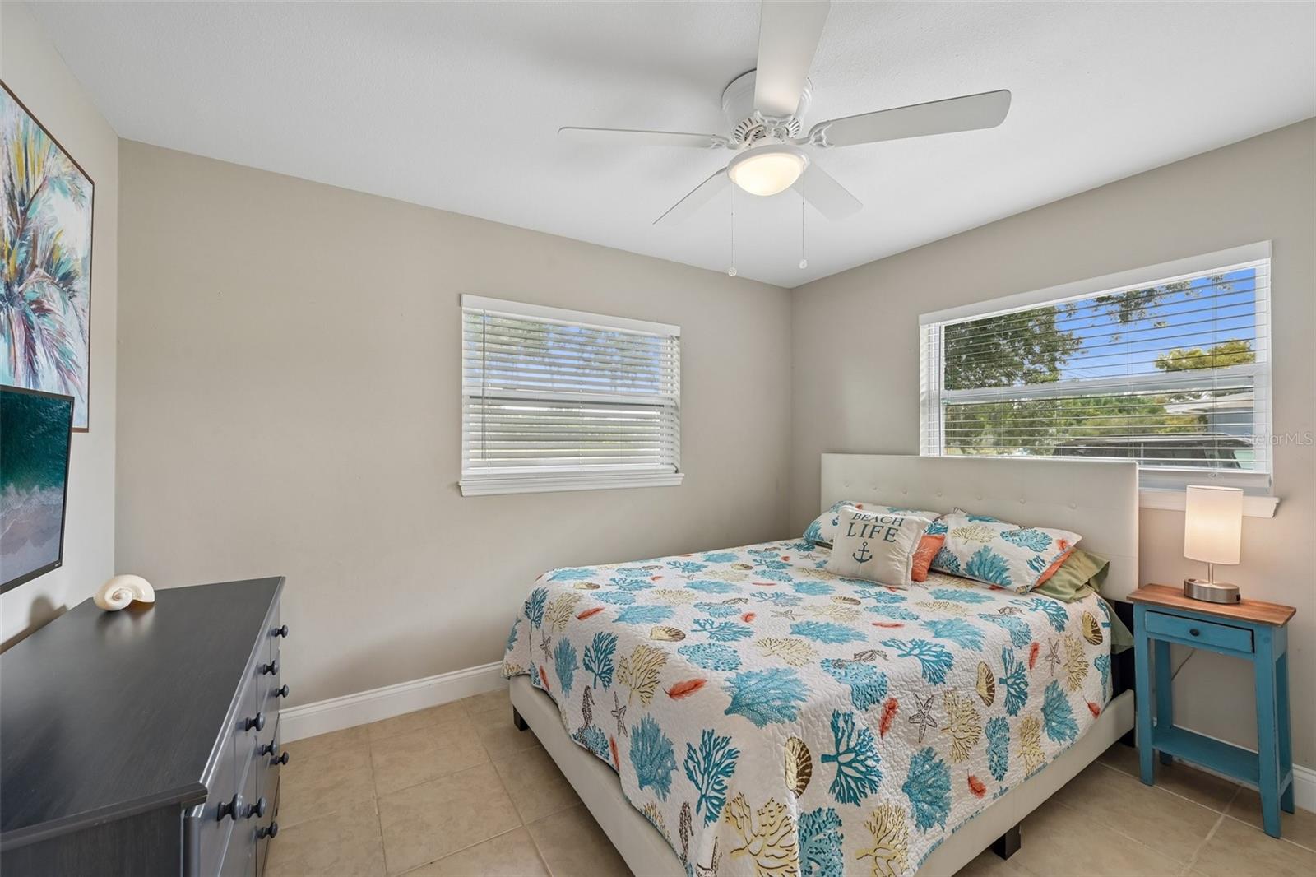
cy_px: 438
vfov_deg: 81.2
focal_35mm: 14
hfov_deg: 104.3
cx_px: 658
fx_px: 512
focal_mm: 14
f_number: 8
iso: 400
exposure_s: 1/50
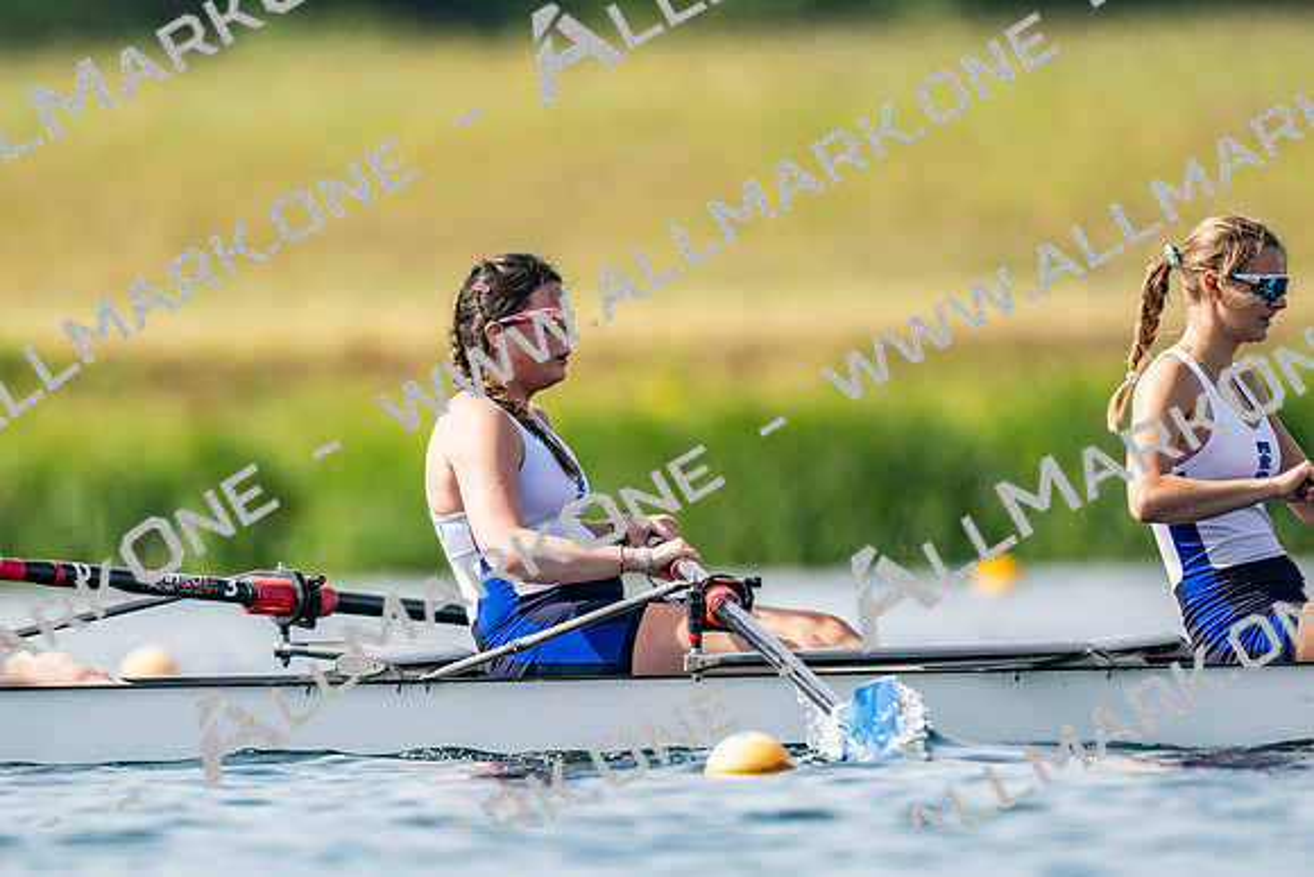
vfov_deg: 1.5
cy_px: 438
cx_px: 657
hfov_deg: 2.3
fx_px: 32873
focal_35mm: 900
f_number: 4
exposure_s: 1/2500
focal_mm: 600
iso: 200
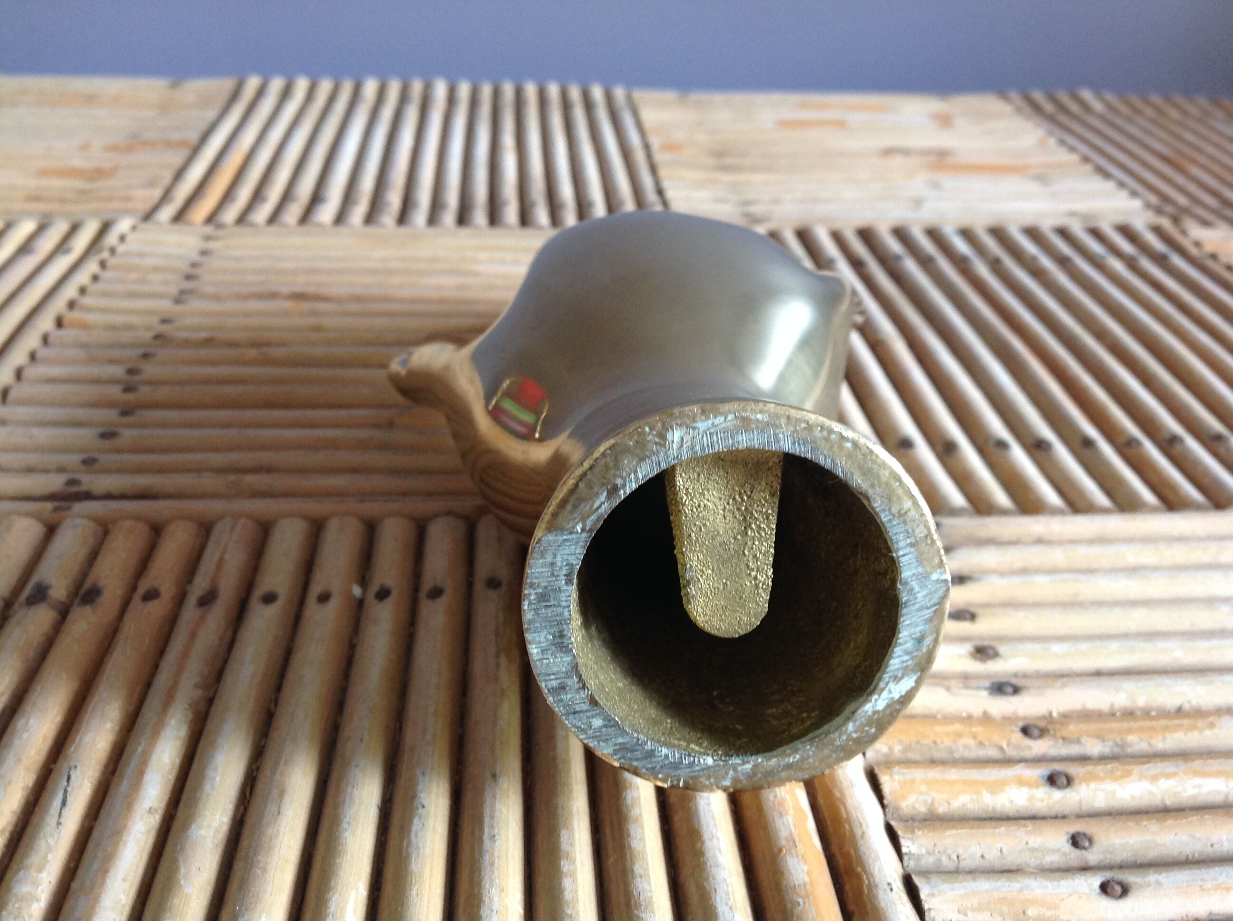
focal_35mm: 35
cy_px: 460
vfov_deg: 40.6
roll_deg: -2.3
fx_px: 1245
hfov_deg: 52.7
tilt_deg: -28.6
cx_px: 616
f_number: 2.4
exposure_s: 1/15
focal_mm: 4.28
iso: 125
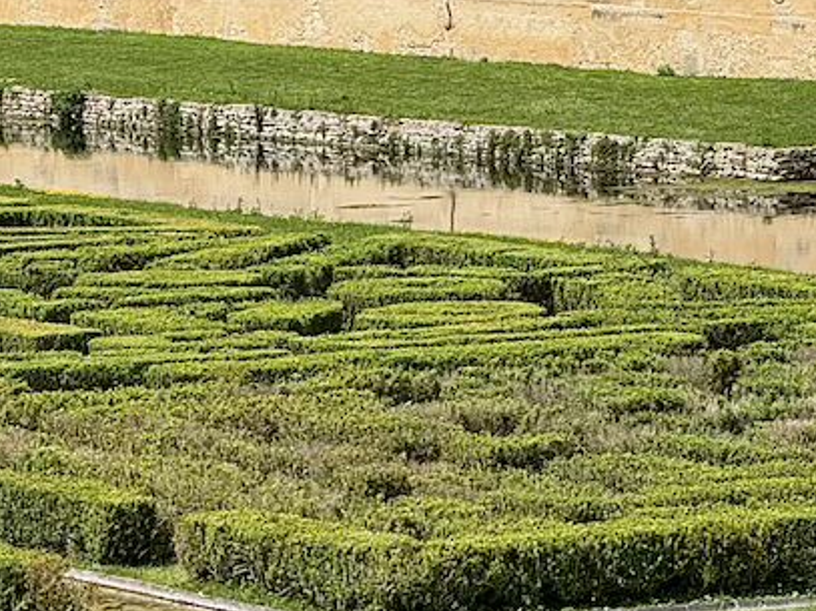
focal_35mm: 354
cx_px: 928
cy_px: -206
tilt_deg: -1.0
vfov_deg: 4.2
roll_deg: +1.1
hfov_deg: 5.6
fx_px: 8342
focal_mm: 15.66
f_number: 2.8
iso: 64
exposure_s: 1/1969
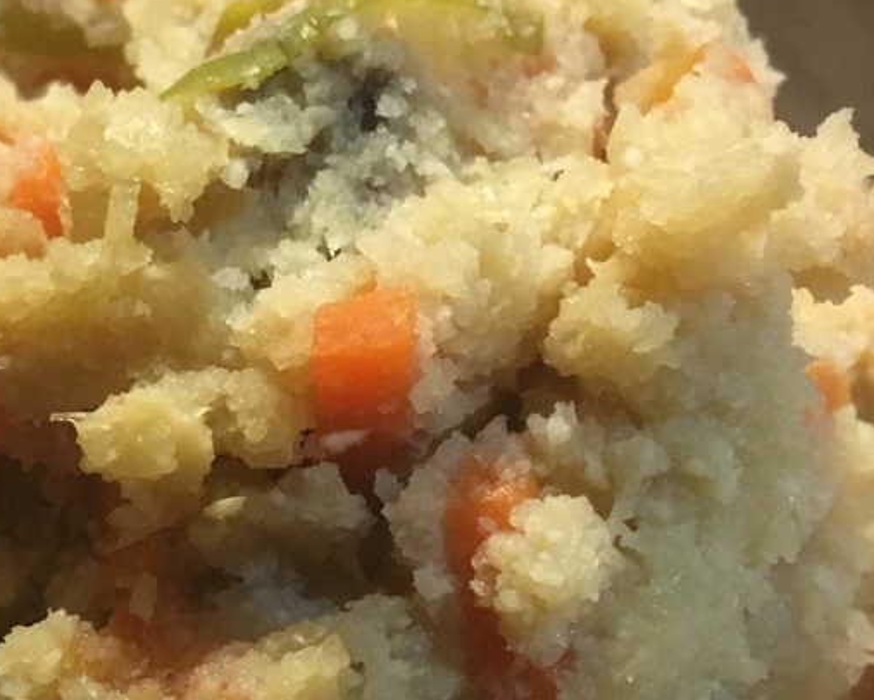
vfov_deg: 22.7
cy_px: 486
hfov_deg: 28.0
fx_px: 1734
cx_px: 240
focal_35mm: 67
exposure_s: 1/15
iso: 250
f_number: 2.2
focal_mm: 4.15
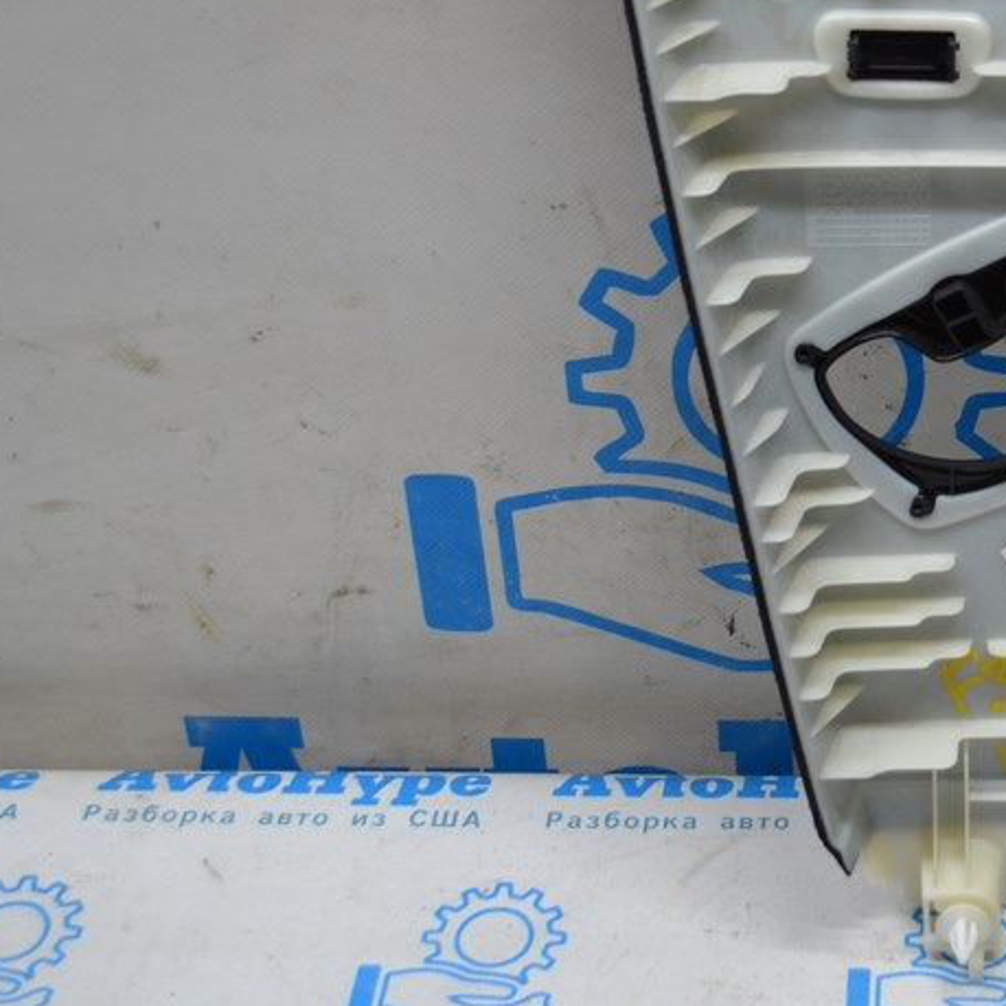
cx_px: 1089
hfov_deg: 22.2
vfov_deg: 23.2
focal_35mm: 74
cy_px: 268
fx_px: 2433
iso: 400
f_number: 5
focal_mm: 26
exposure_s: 1/100
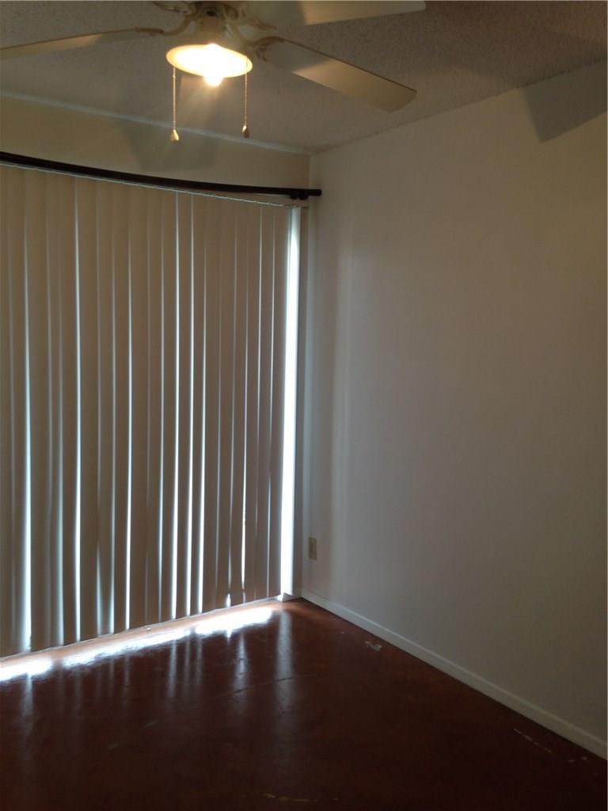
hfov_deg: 42.9
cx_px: 304
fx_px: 773
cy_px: 406
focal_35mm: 33
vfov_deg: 55.4
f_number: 2.4
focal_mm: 4.12
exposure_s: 1/24
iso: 50
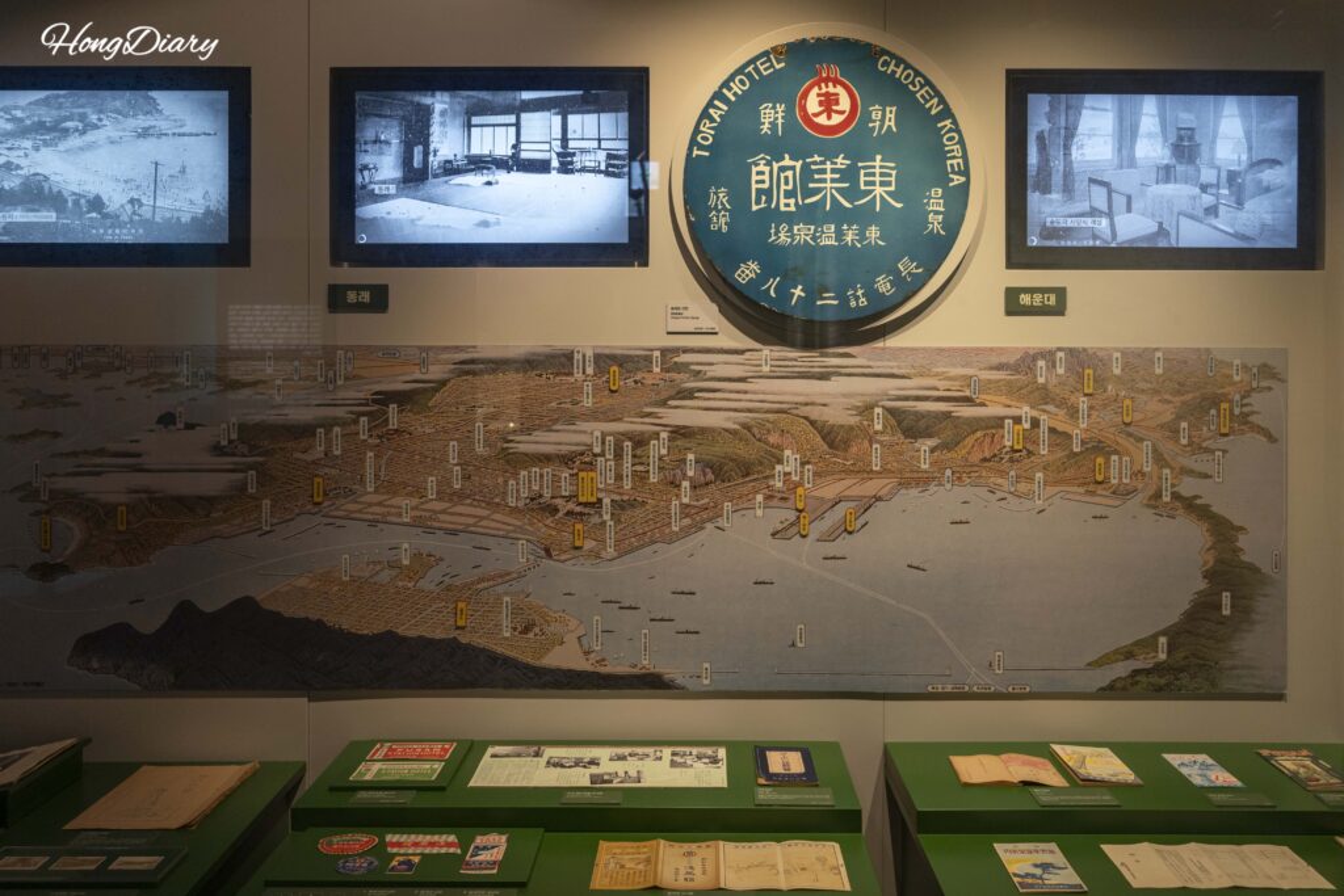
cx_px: 672
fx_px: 1232
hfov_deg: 57.2
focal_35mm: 33
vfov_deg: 40.0
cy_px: 448
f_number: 5
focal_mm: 33
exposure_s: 1/160
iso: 1600
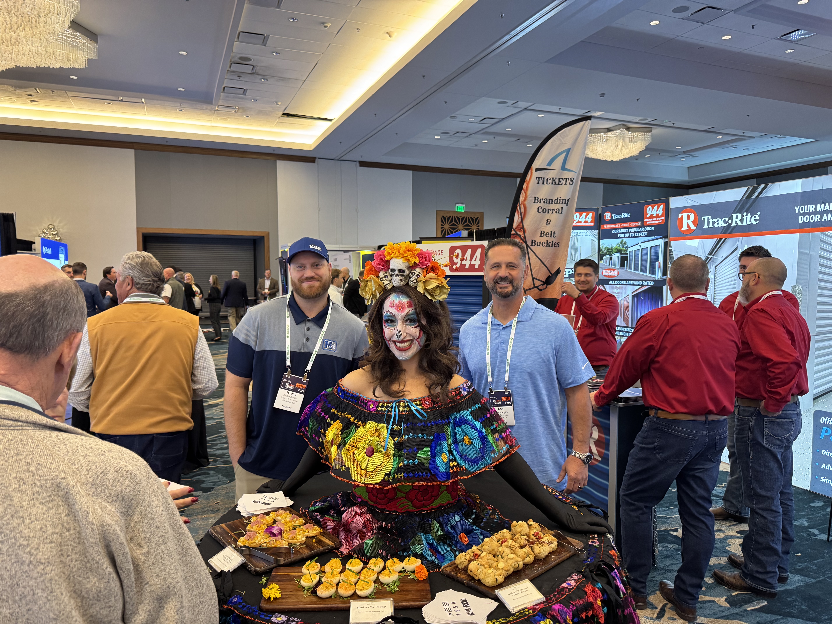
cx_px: 416
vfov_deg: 56.8
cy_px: 312
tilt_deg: -3.7
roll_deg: +0.6
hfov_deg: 71.6
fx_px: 577
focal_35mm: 24
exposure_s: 1/60
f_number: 1.78
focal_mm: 6.76
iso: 320
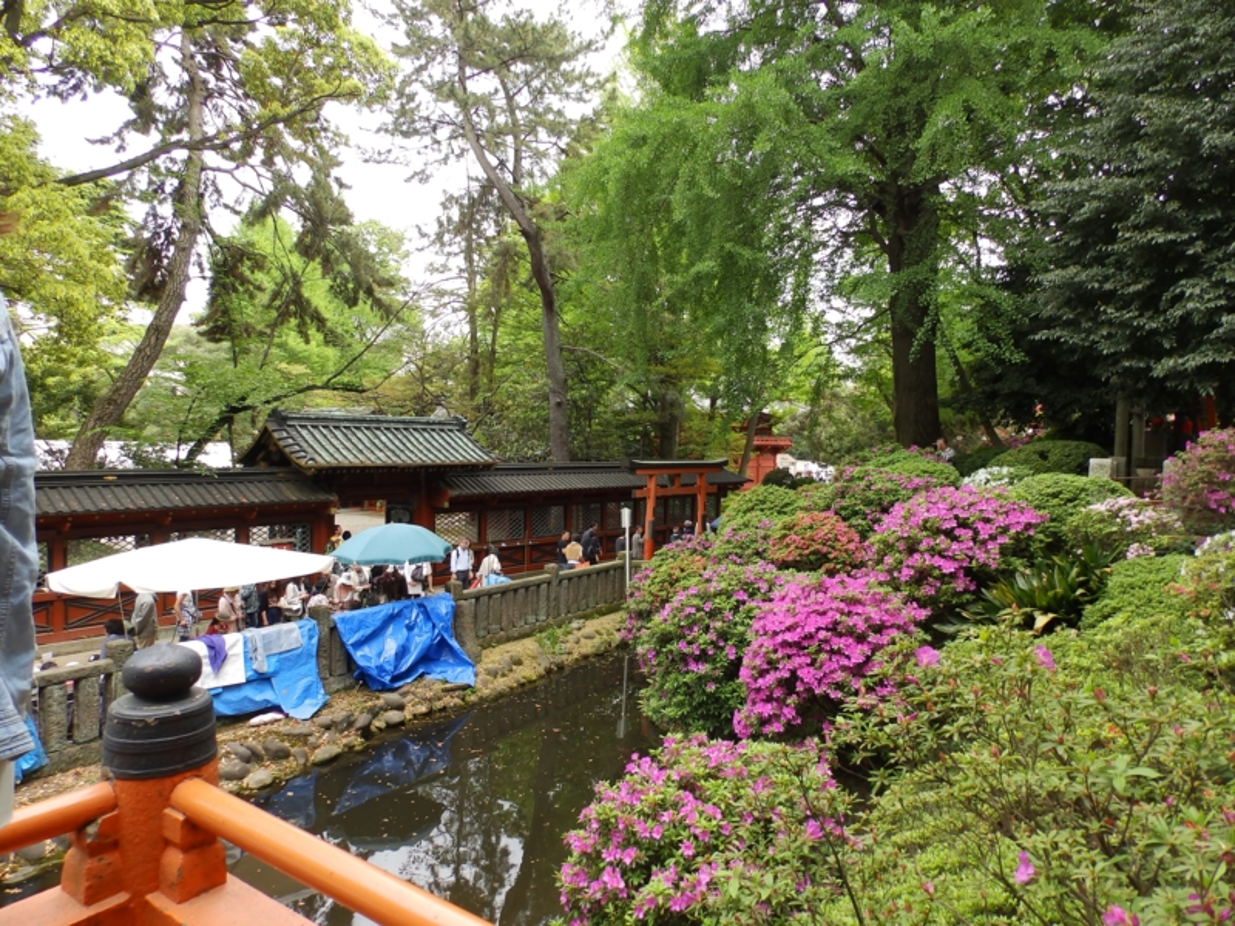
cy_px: 463
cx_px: 618
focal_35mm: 22
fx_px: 785
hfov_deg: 76.4
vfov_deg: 61.1
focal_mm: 4
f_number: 3.4
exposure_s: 1/100
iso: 80
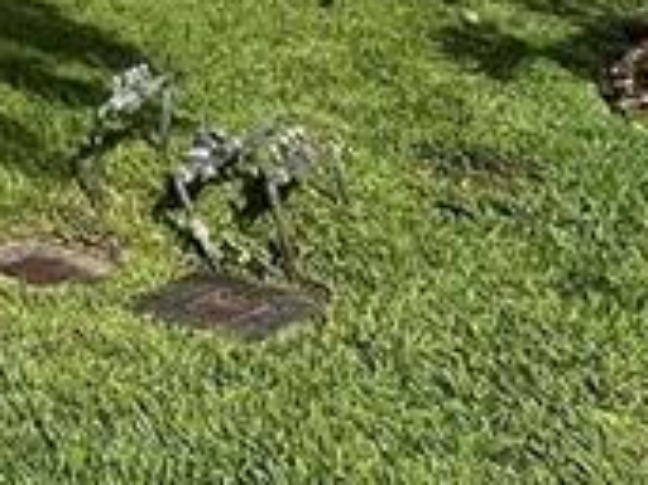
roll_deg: -0.1
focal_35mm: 78
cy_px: -568
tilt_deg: +7.9
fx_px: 1459
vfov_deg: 14.5
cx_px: -640
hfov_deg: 17.7
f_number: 1.8
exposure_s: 1/995
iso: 32
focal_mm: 1.57
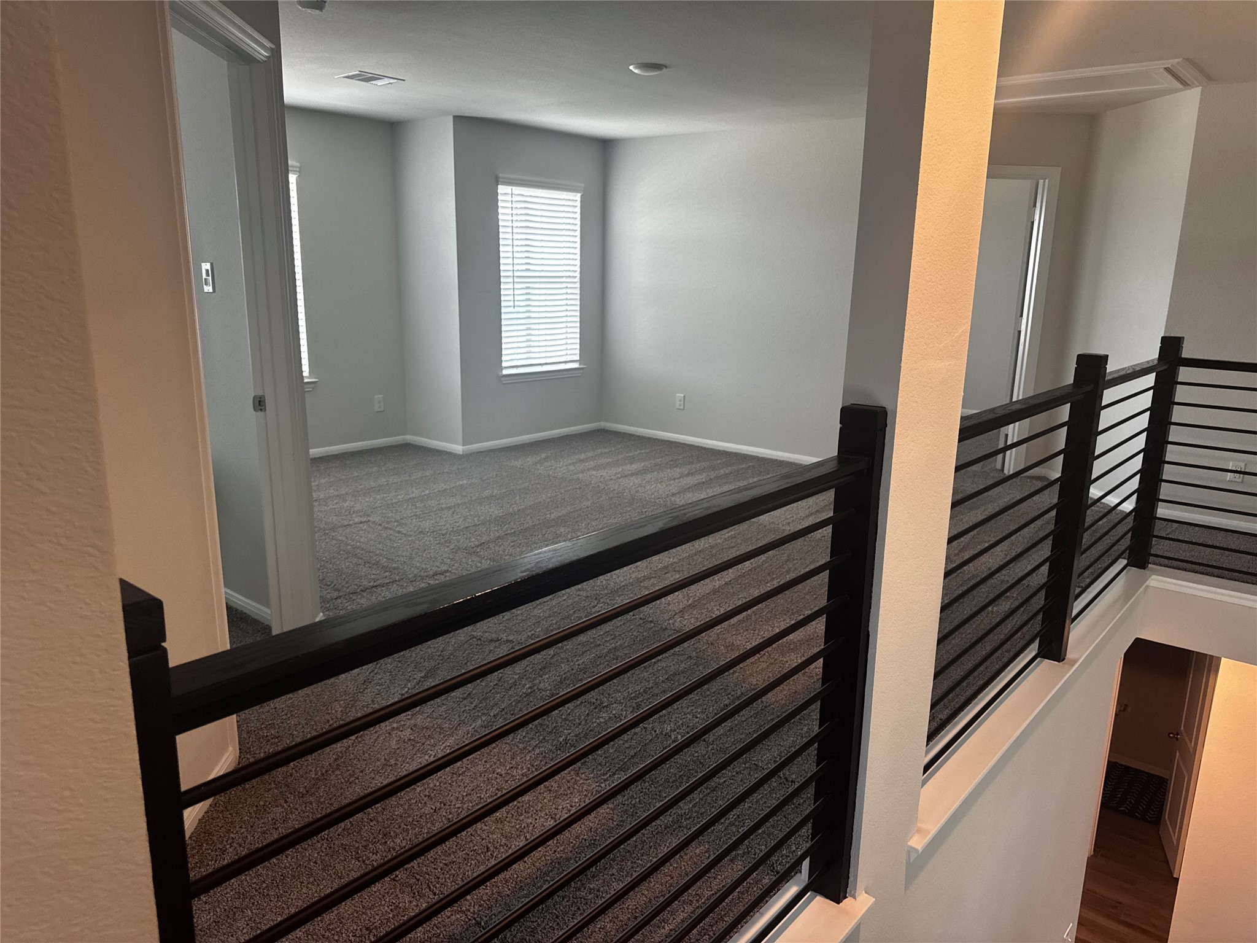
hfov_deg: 71.6
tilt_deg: -14.4
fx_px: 872
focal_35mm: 24
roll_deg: -1.3
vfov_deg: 56.8
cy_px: 472
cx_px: 628
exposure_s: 1/60
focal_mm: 6.76
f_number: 1.78
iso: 200
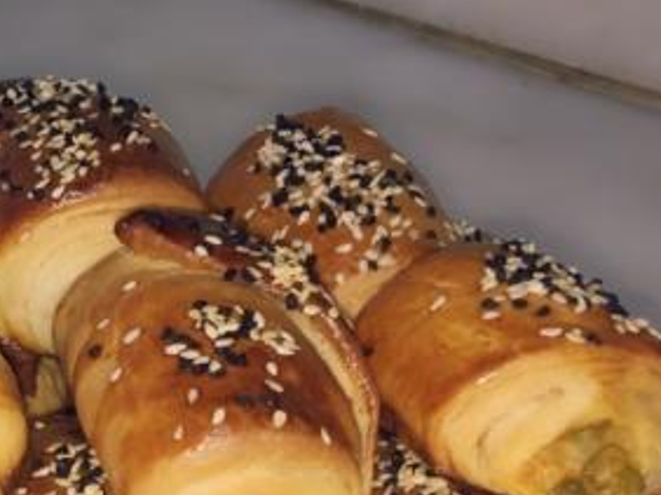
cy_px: 589
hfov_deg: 26.6
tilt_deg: -39.6
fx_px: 1355
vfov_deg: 19.5
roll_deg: -1.2
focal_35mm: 71
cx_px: 80
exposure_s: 1/33
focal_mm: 4.15
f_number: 2.2
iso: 100
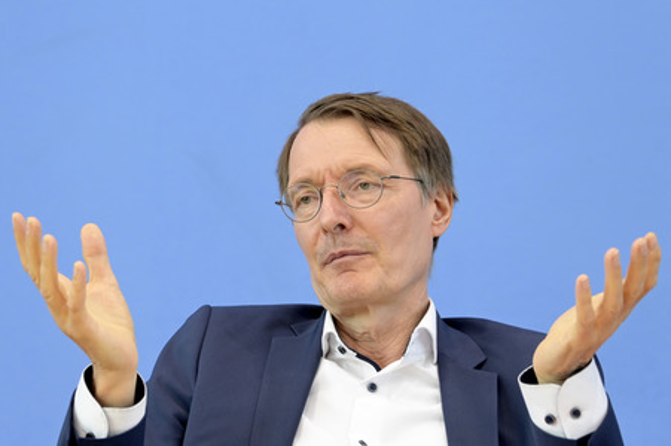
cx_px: 336
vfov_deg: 12.2
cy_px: 223
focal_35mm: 112
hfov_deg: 18.3
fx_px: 2086
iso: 4000
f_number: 5.6
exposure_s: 1/500
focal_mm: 112
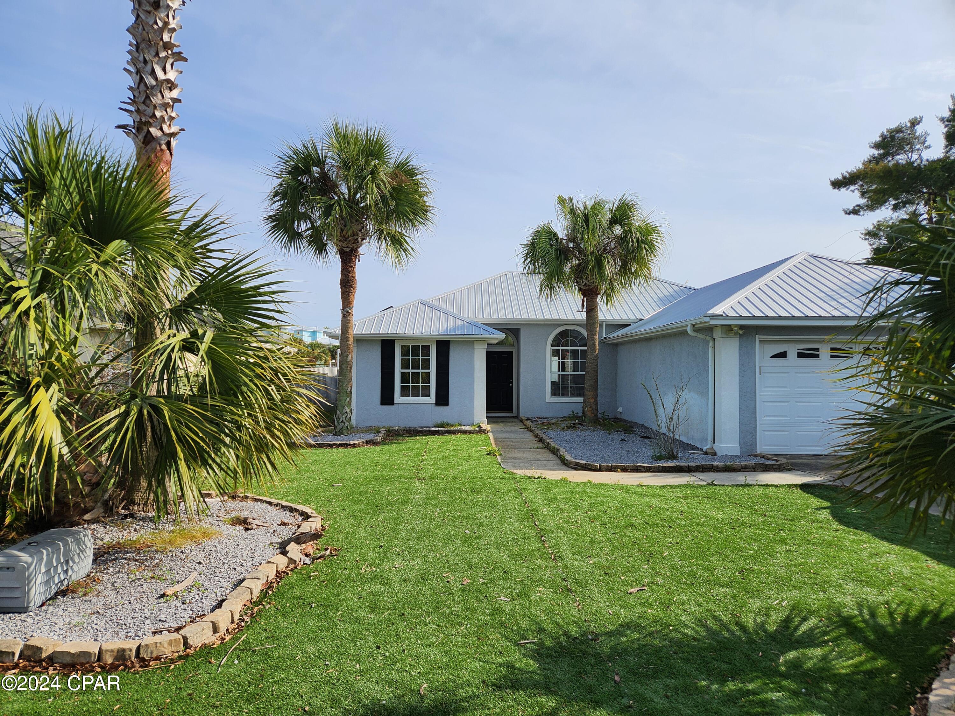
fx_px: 635
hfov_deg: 73.9
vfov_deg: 58.9
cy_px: 358
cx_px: 478
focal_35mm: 23
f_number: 1.8
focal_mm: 5.4
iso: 20
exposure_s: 1/2186
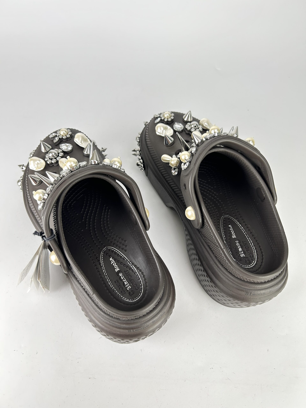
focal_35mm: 26
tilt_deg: -58.2
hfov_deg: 53.1
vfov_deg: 67.3
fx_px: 306
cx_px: 153
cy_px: 204
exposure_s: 1/100
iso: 40
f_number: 1.5
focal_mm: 5.7
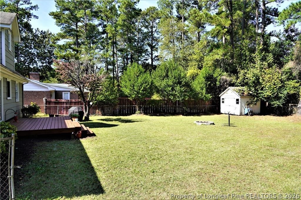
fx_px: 201
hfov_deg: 73.8
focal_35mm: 24
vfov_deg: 53.1
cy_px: 100
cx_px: 150
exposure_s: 1/100
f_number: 7.1
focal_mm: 24
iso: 100
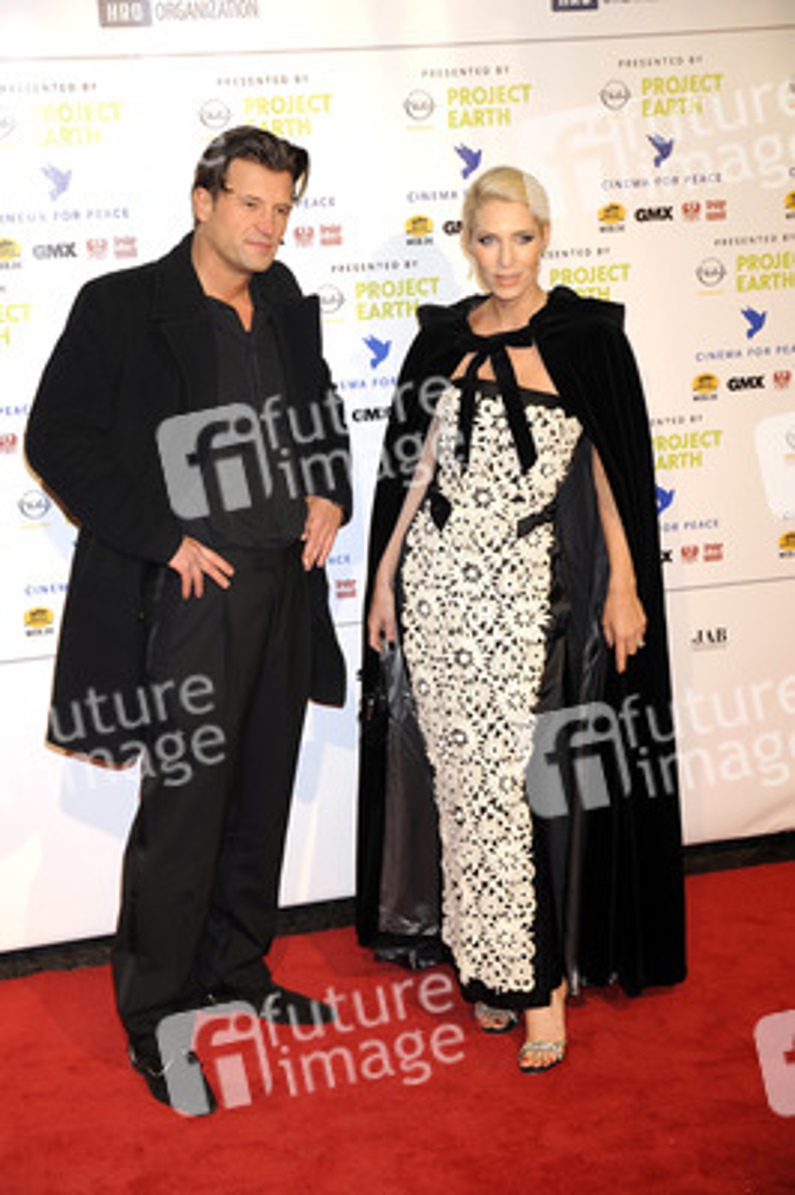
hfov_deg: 21.9
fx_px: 2057
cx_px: 398
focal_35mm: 62
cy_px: 598
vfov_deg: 32.4
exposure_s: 1/250
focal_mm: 62
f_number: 5.6
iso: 400
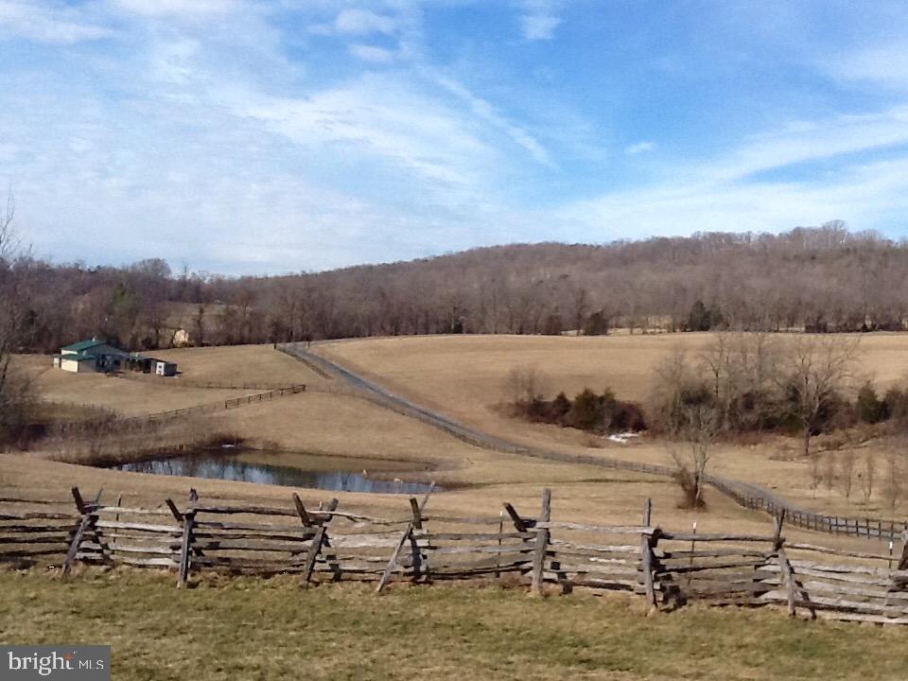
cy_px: 340
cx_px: 454
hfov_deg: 42.9
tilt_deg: +0.4
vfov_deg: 32.9
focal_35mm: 44
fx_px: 1154
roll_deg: -1.5
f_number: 2.4
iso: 40
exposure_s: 1/1337
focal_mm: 2.03
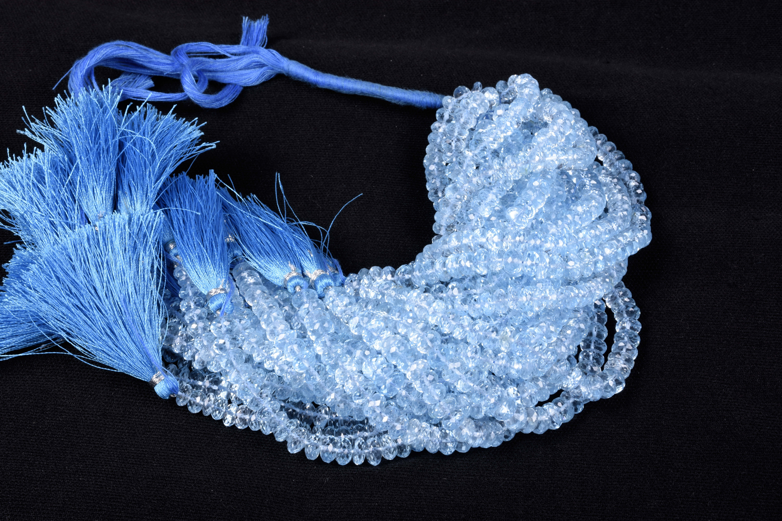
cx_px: 391
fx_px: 1629
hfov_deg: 27.0
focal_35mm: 75
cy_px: 260
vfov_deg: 18.2
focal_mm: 50
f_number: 22
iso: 250
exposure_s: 1/160
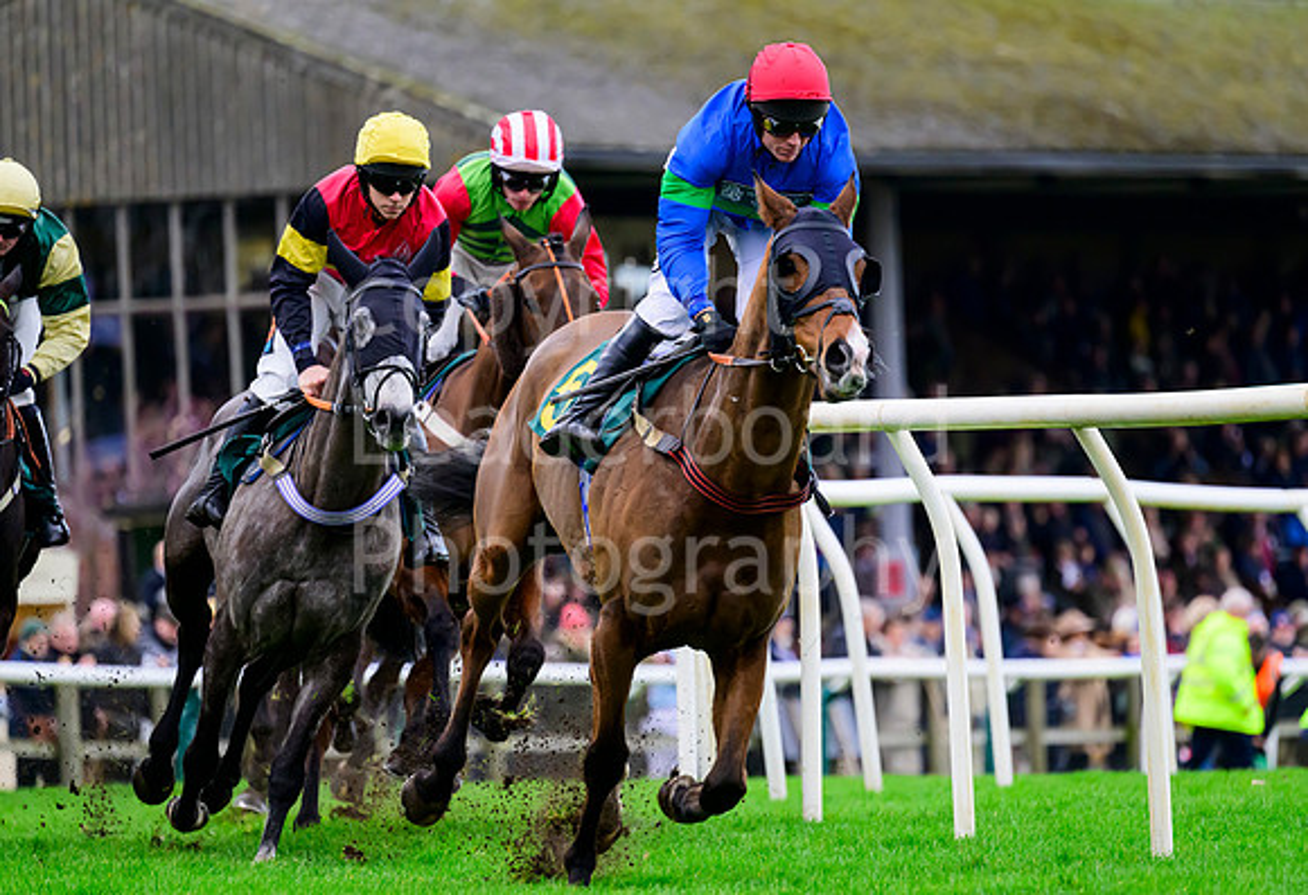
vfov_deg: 3.7
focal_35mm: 380
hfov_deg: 5.4
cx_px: 674
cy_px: 484
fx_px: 13931
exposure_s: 1/1250
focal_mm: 320
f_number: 5.3
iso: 3200
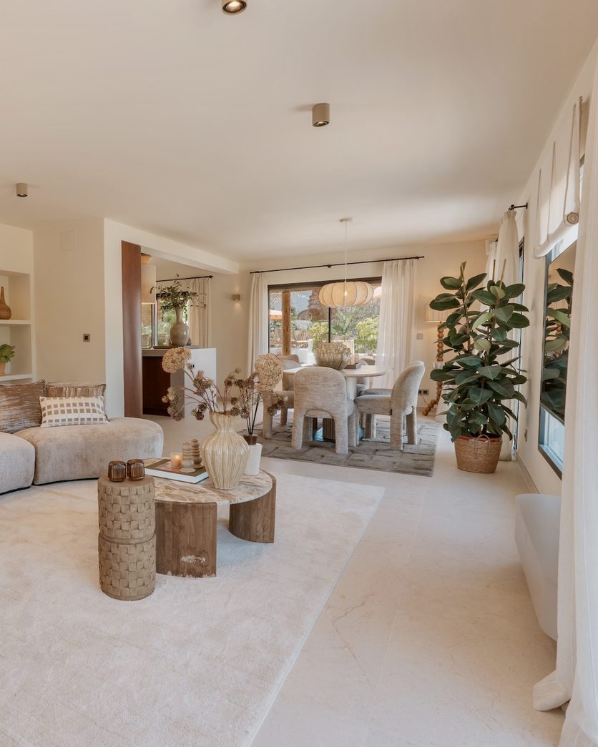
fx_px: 509
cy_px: 368
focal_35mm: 23
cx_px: 109
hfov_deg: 55.9
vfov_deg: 72.6
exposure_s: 1/80
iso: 80
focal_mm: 16
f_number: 13
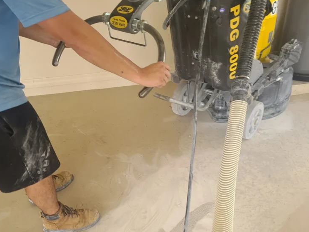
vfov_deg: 40.3
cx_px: 158
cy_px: 150
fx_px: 313
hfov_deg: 52.6
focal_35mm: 35
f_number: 1.8
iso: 64
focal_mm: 7
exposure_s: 1/60
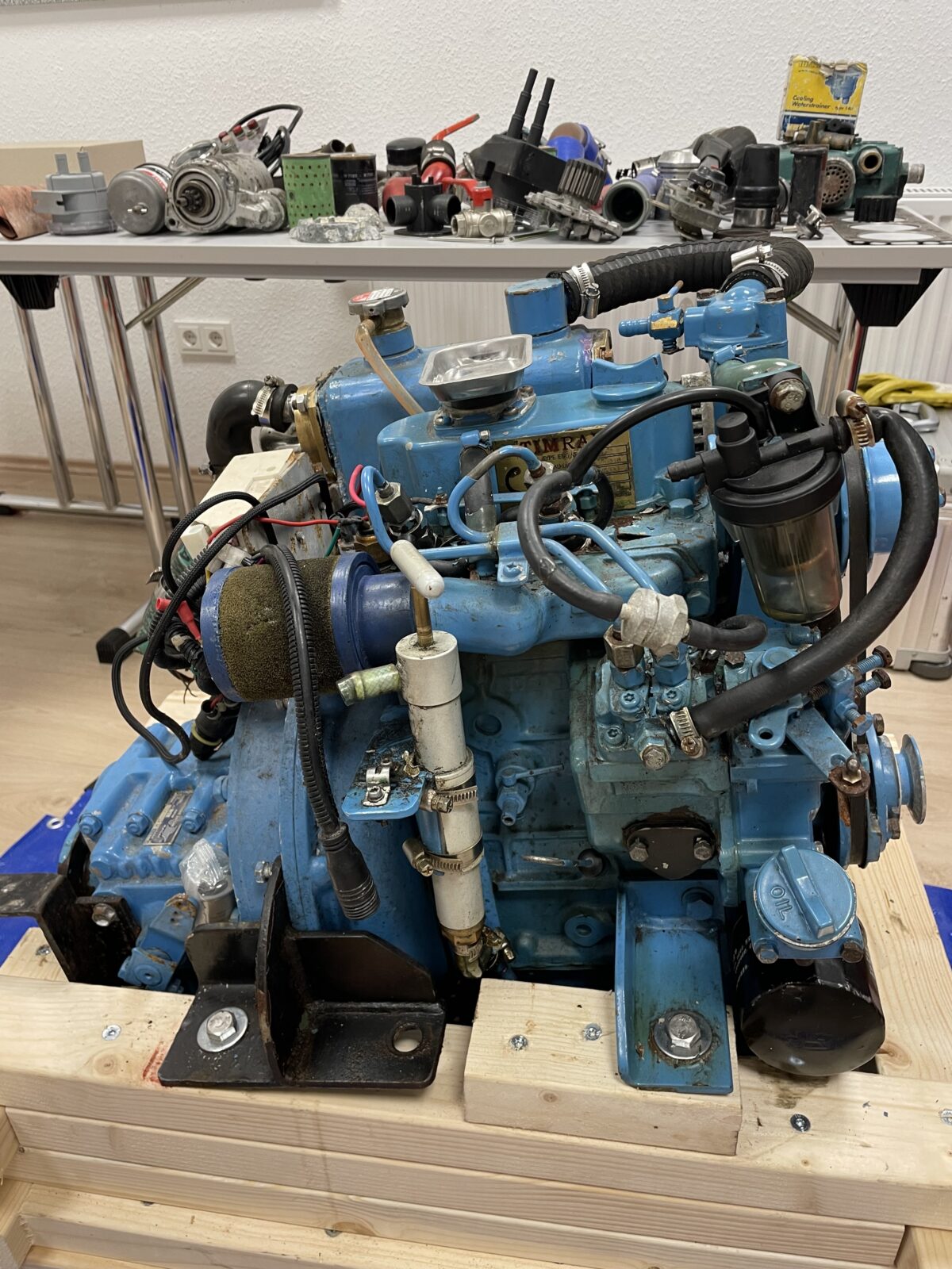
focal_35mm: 26
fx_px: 953
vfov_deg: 67.3
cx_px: 476
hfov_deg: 53.1
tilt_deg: -29.4
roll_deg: +3.3
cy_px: 634
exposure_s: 1/50
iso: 80
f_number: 1.6
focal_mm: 4.2
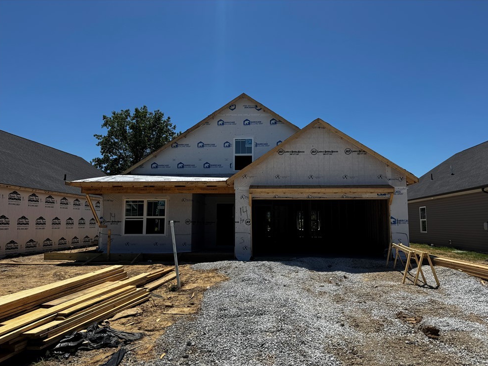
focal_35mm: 25
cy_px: 190
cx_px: 249
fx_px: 352
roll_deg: -0.1
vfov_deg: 54.9
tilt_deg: +4.7
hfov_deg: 69.4
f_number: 1.78
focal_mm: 6.76
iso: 80
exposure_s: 1/4310
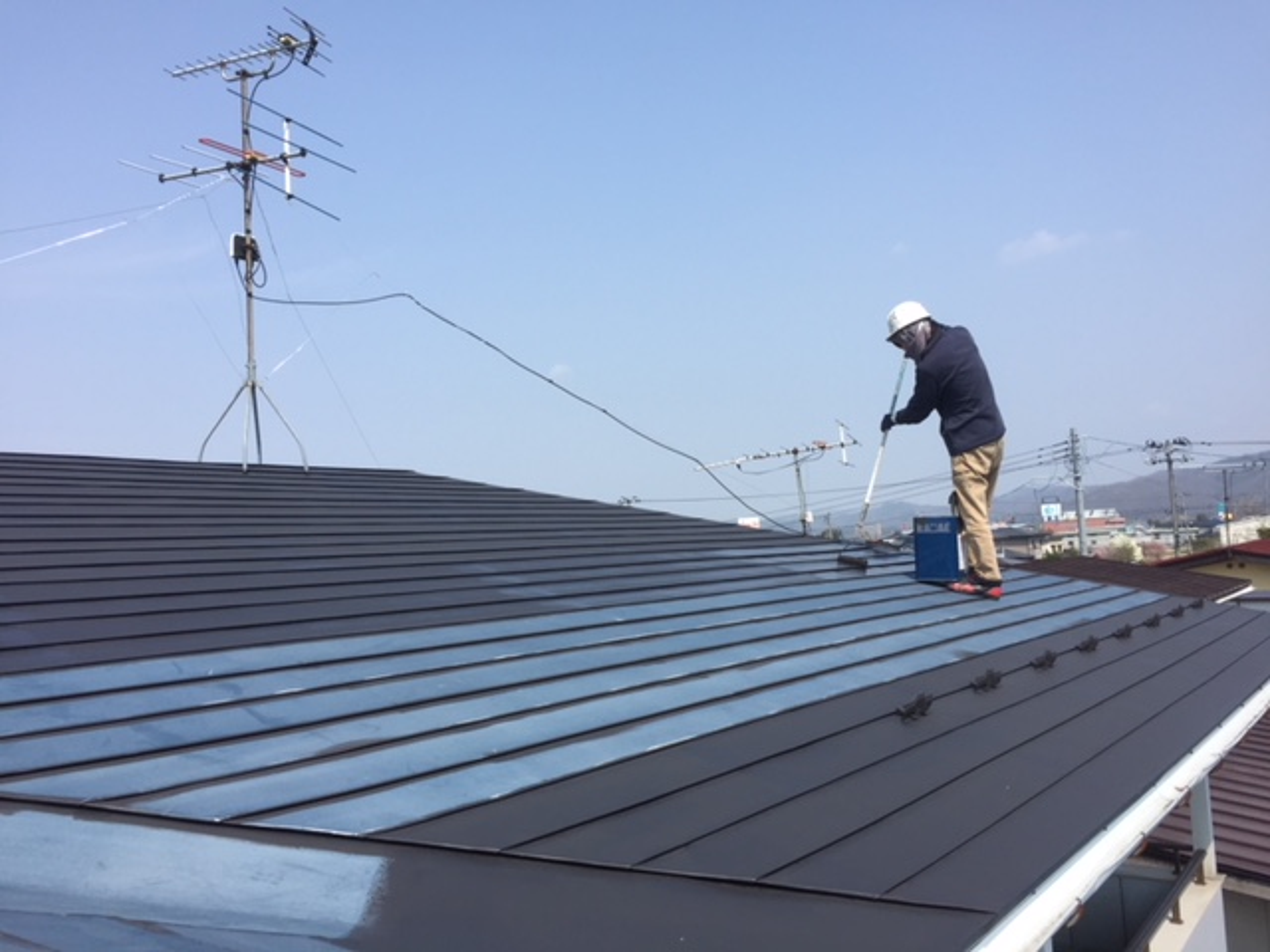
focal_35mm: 29
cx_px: 635
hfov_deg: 61.7
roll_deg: +3.0
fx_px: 1064
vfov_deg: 48.2
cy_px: 476
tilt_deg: +3.7
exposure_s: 1/1883
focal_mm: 4.15
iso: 32
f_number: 2.2
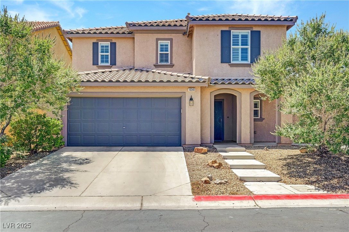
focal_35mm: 30
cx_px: 174
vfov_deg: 43.5
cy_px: 116
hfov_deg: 62.0
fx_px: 291
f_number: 11
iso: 800
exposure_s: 1/800
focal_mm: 30
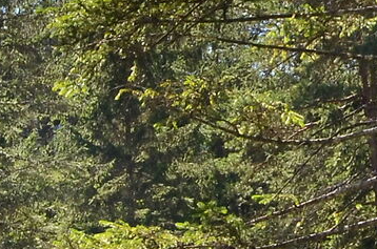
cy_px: 553
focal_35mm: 211
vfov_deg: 6.2
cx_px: -217
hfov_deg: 9.4
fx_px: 2208
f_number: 11
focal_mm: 21
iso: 200
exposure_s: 1/125
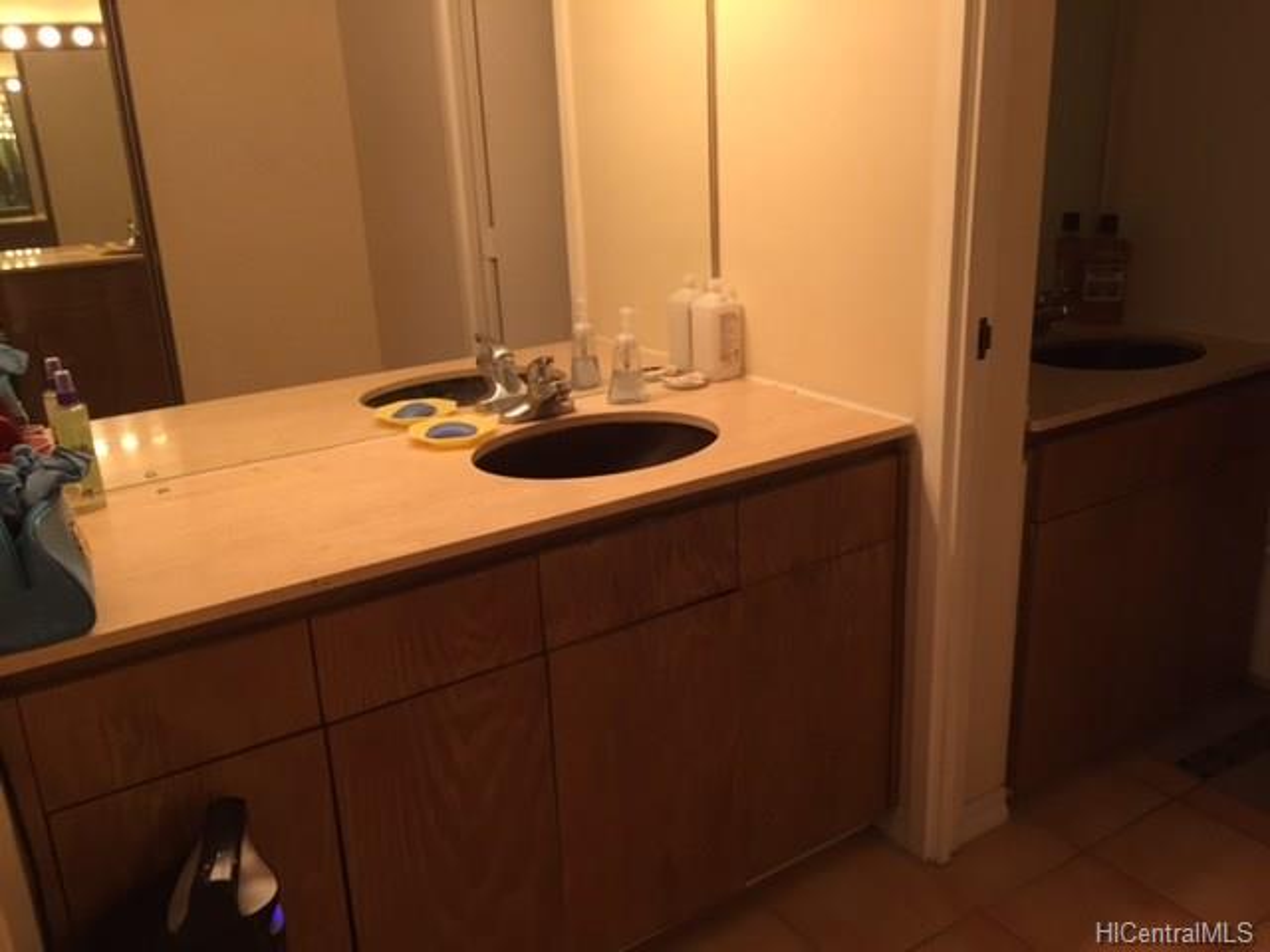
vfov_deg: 48.2
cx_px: 635
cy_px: 476
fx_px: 1064
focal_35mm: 29
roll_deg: +2.4
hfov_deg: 61.7
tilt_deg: -17.6
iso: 80
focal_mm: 4.15
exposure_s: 1/30
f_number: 2.2
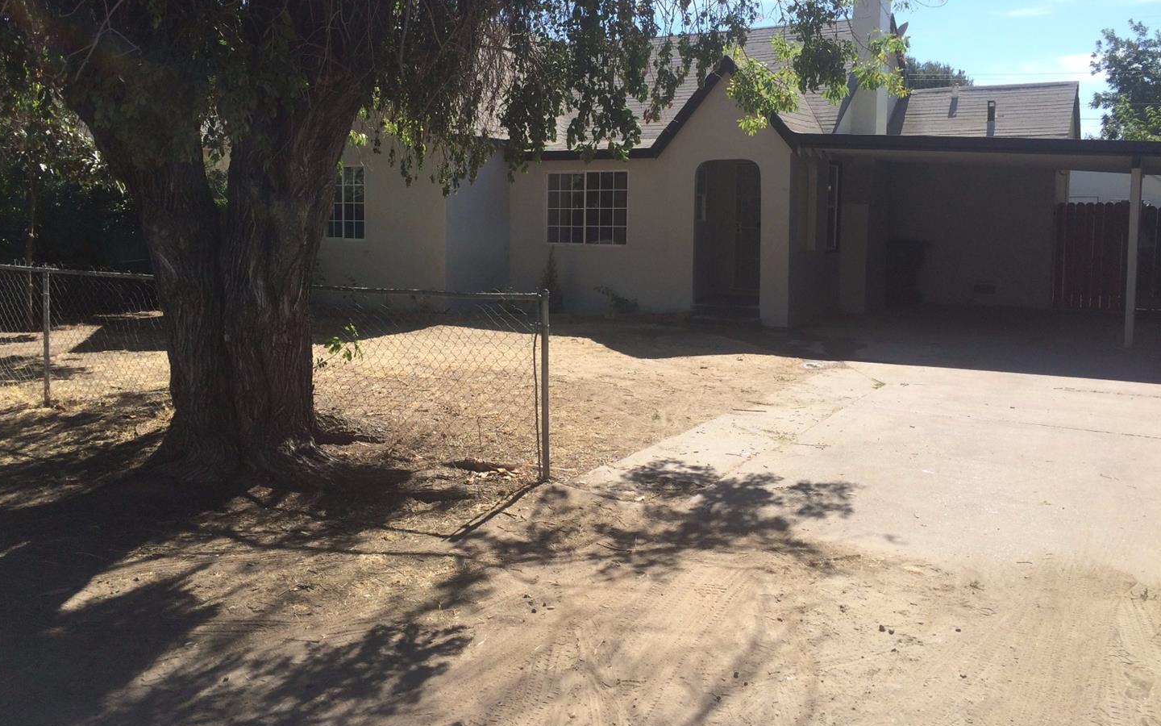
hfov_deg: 59.6
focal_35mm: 32
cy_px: 292
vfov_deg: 39.3
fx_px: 1013
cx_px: 560
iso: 32
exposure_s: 1/1466
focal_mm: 4.15
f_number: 2.2
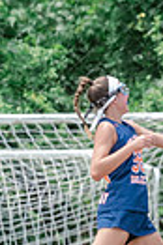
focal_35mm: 1894
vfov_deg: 1.1
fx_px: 12897
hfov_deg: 0.7
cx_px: 557
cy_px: 281
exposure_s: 1/1600
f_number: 5
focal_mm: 200
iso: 400
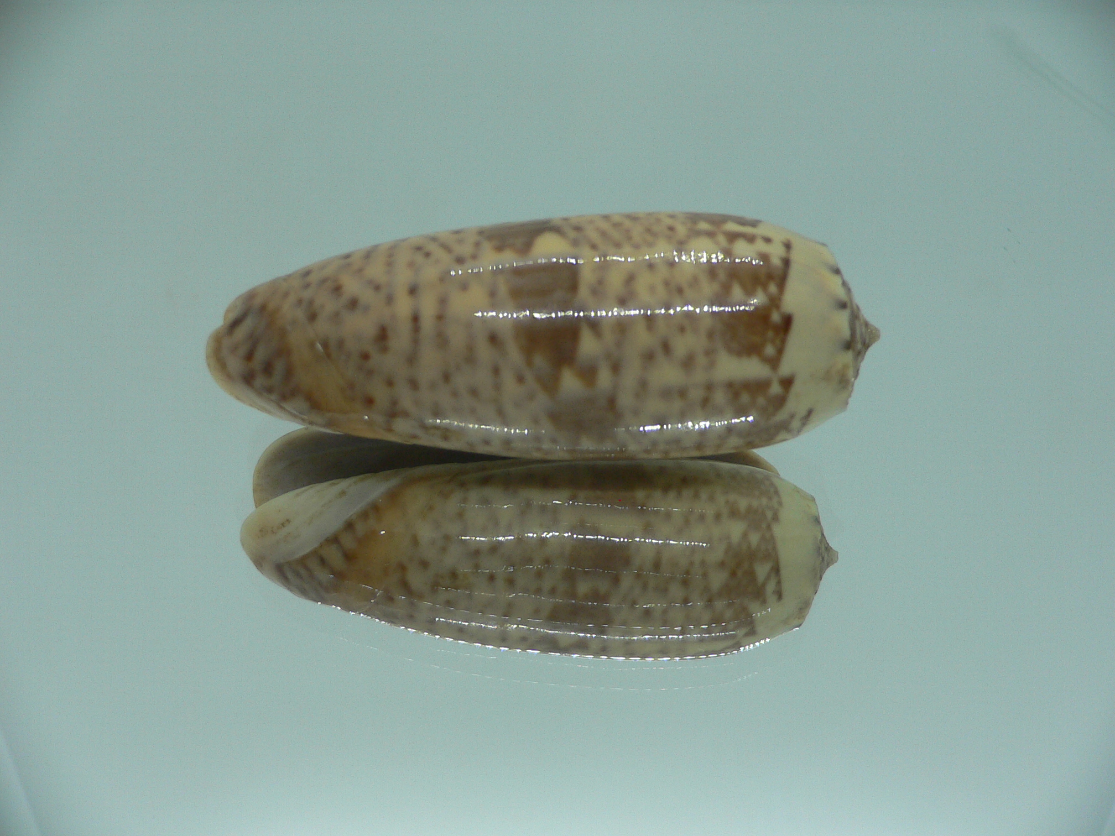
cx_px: 558
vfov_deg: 40.7
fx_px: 1127
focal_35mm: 35
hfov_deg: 52.6
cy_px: 418
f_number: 2.8
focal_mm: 4.6
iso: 80
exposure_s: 1/60
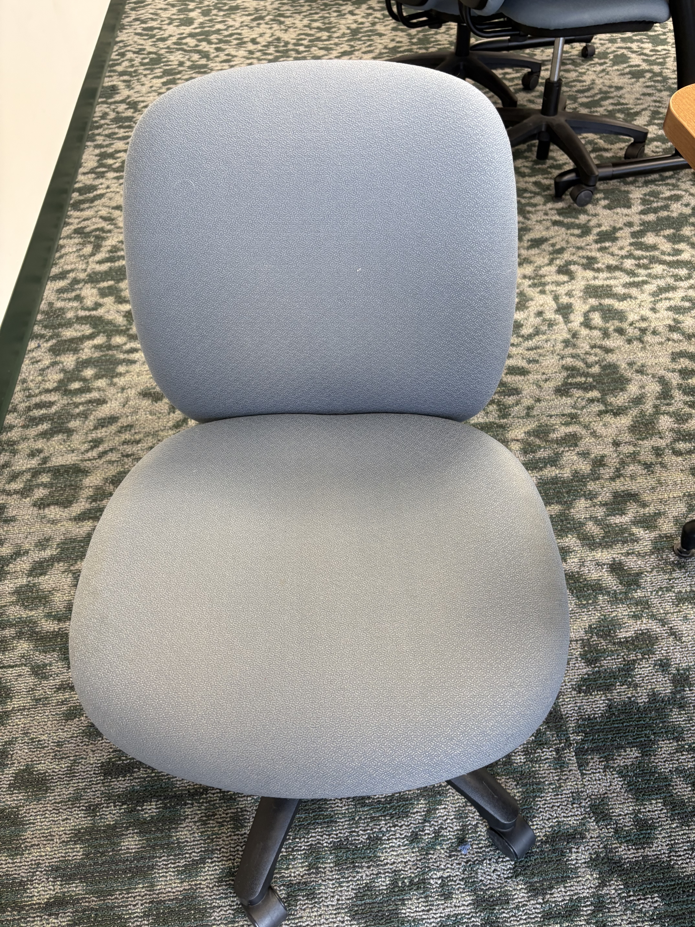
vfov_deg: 67.3
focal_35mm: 26
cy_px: 464
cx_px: 348
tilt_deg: -50.6
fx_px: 696
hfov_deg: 53.1
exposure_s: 1/60
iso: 125
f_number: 1.6
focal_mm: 5.96
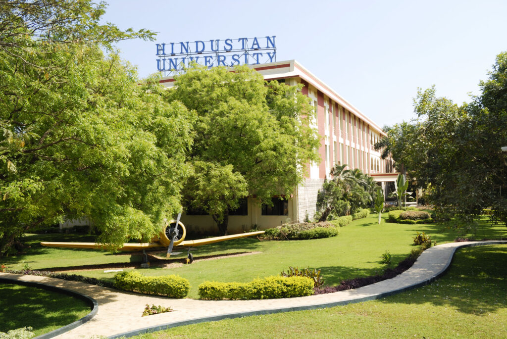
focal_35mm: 33
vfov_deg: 40.1
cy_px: 170
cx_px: 254
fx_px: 465
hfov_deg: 57.2
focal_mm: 22
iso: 100
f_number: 7.1
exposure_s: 1/160
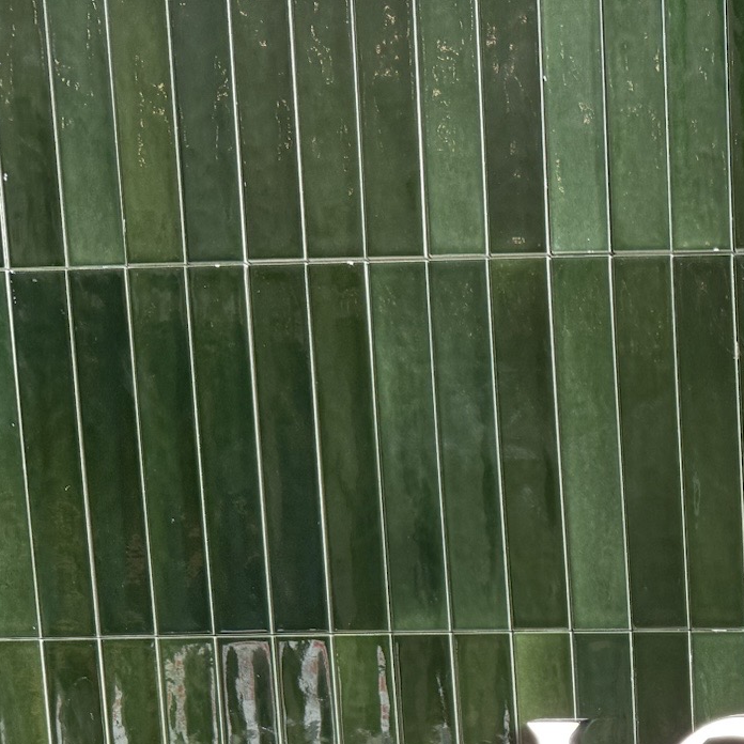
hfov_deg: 24.8
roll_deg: +1.6
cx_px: 946
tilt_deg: -7.3
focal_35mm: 61
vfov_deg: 26.2
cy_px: 800
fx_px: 1483
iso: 200
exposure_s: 1/136
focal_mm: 6.76
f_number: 1.78
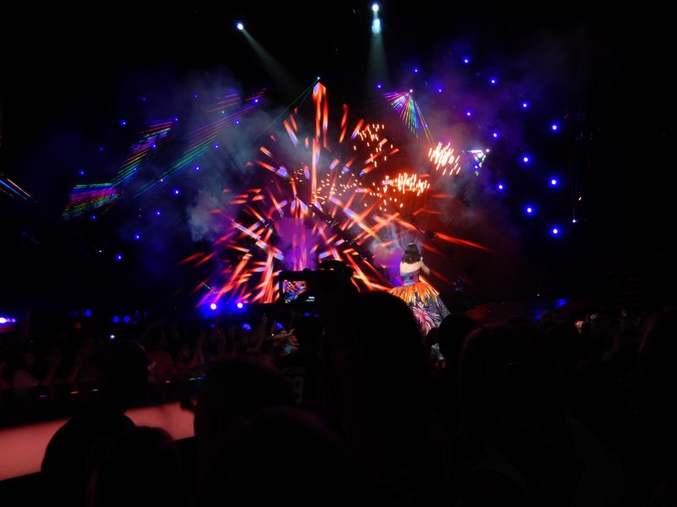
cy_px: 254
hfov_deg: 56.8
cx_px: 338
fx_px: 626
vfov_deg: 44.2
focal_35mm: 32
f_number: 3.8
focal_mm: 5.7
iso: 125
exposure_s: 1/40
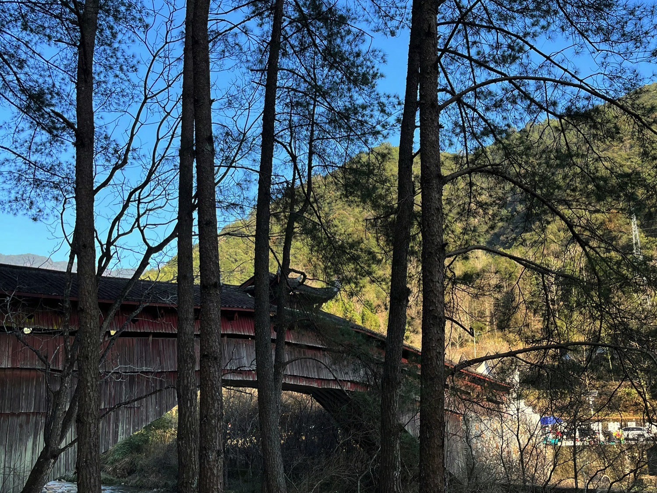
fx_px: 493
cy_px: 246
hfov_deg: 67.3
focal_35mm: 26
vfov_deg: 53.1
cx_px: 328
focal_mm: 5.1
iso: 50
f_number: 1.6
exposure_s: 1/718
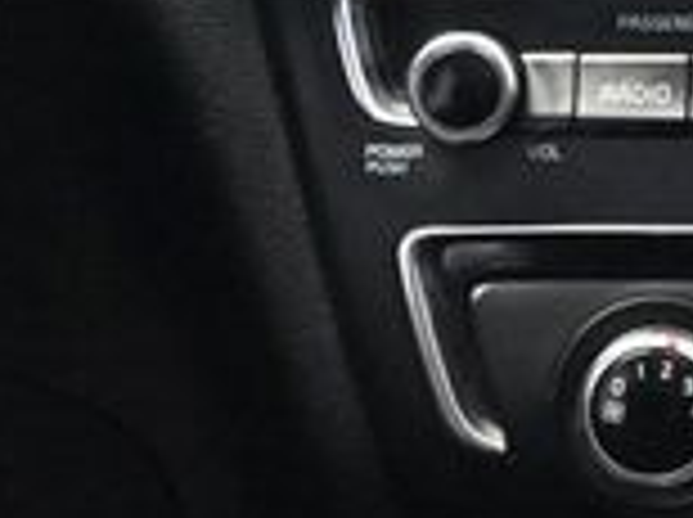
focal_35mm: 252
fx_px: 5037
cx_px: 986
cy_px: -225
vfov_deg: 5.8
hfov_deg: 7.7
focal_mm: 42
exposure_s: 1/25
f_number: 5.6
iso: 12800
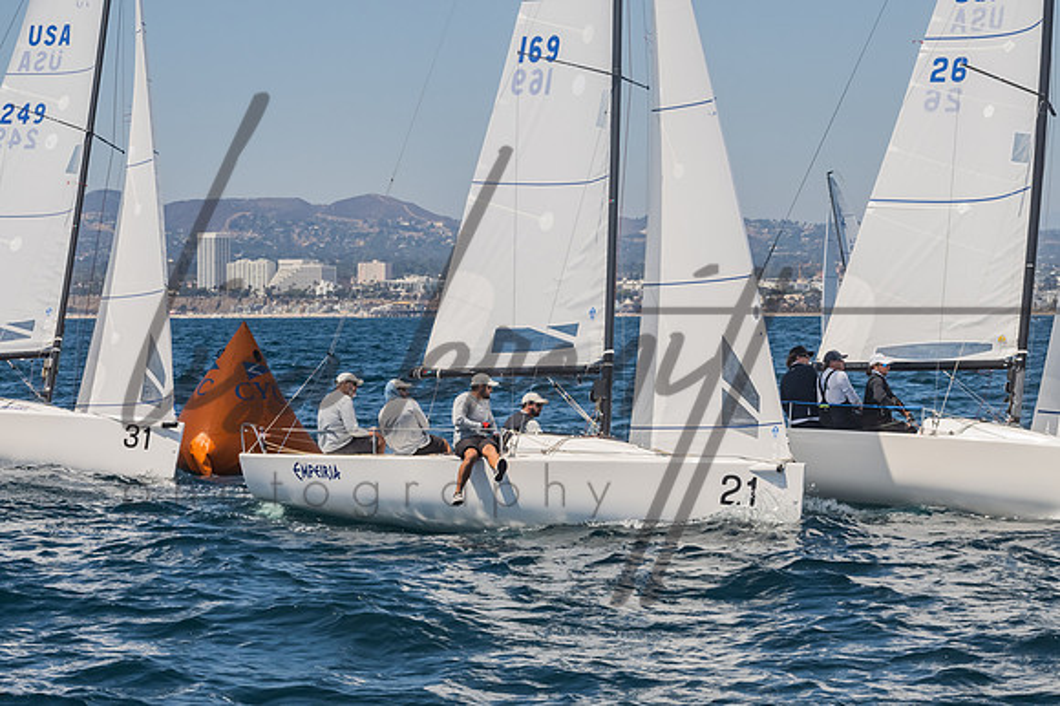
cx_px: 530
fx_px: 3744
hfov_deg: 16.1
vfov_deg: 10.8
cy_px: 353
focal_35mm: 127
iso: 640
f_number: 14
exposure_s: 1/1250
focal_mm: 82
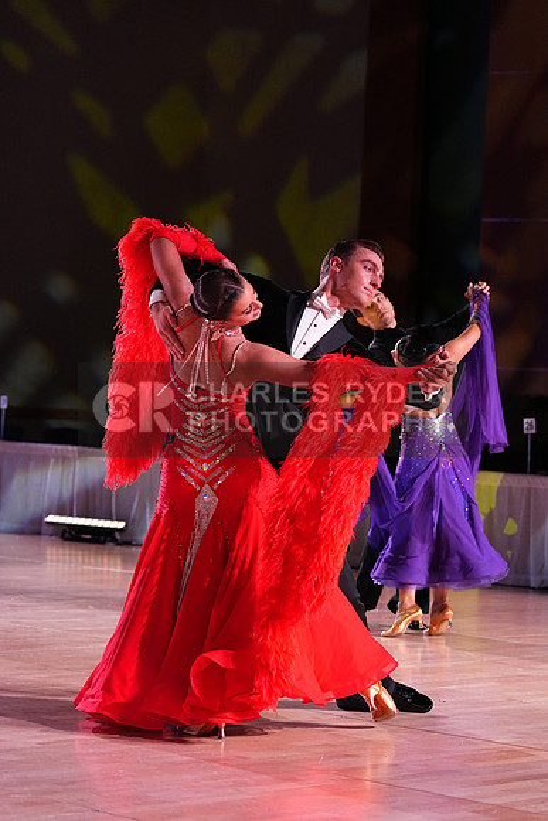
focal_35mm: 93
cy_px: 410
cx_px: 274
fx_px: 2122
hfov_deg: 14.7
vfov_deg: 21.9
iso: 4000
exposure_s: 1/250
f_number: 4
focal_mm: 93
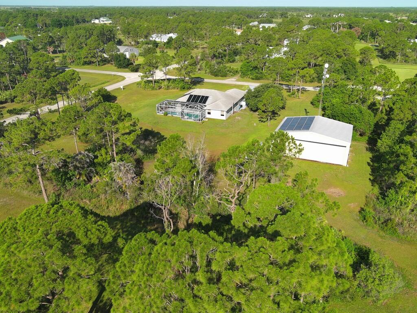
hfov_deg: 63.4
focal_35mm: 28
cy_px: 156
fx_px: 337
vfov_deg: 49.7
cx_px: 208
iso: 100
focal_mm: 10.6
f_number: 2.8
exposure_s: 1/419
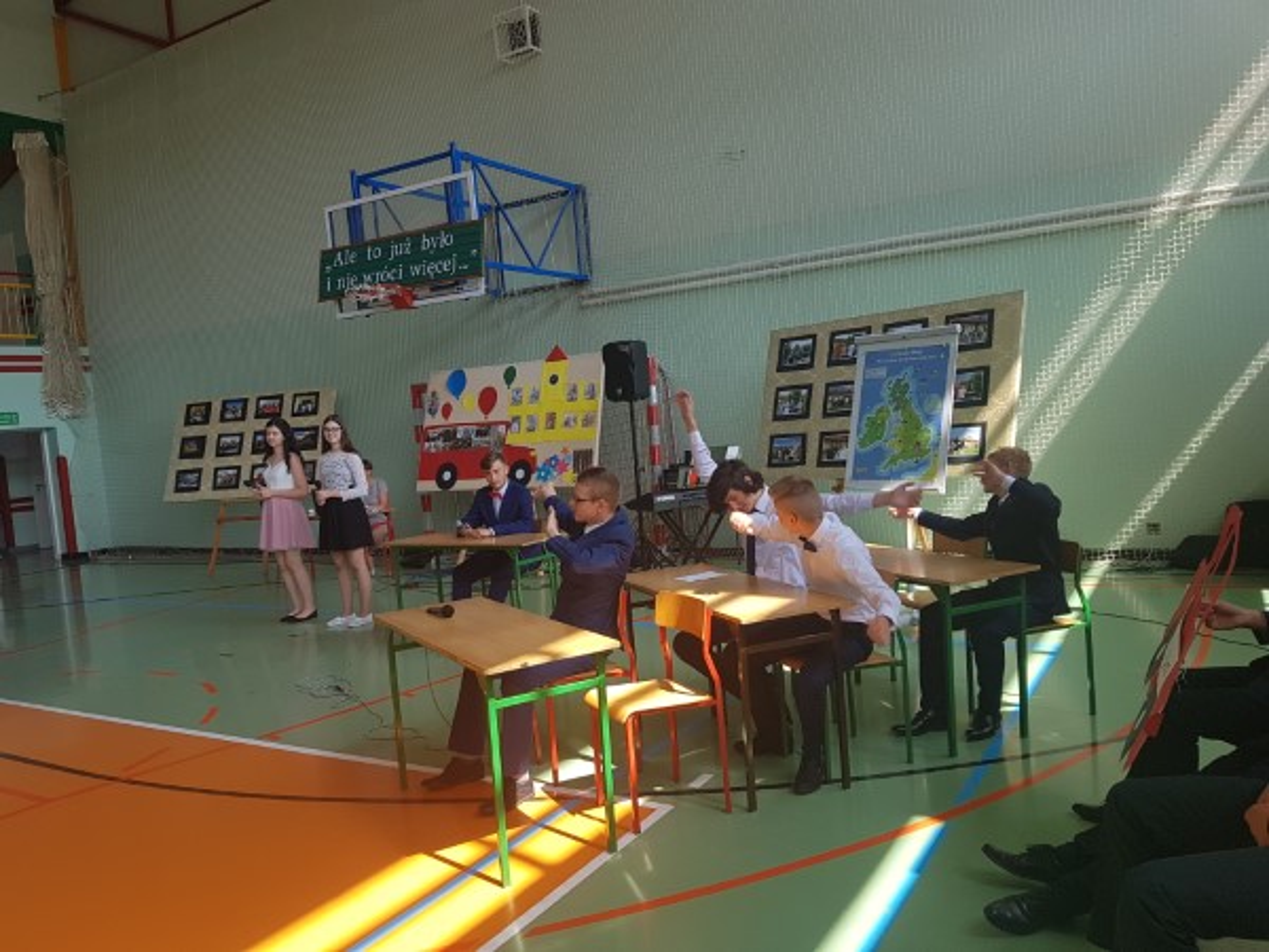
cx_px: 634
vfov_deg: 53.1
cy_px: 476
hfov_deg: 67.3
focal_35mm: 26
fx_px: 953
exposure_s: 1/189
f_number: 1.7
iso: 50
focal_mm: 4.2
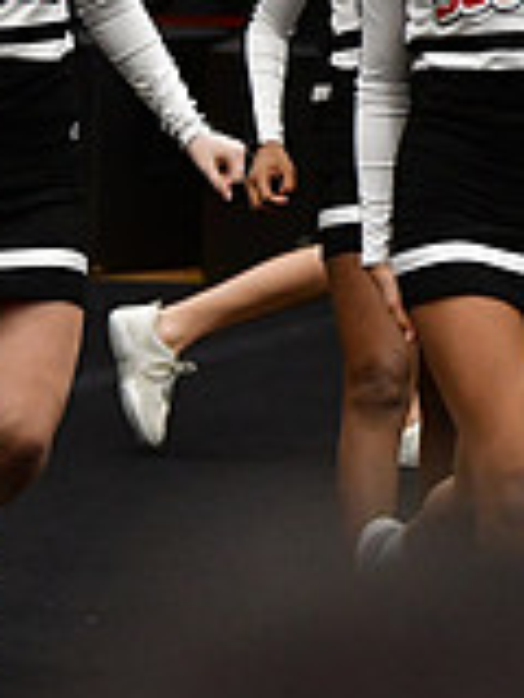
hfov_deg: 2.3
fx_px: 12897
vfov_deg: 3.1
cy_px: -85
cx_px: 1236
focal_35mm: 639
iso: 4000
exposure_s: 1/800
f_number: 2.8
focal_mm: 122
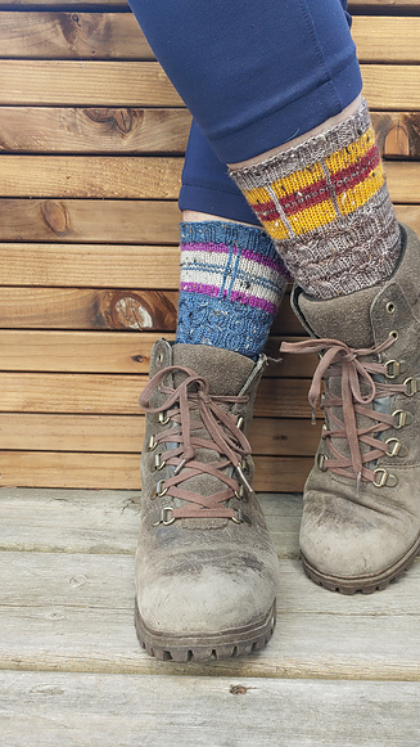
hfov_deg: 38.8
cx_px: 257
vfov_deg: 64.3
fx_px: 594
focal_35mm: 30
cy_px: 366
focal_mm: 4.23
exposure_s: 1/120
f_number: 1.5
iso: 50
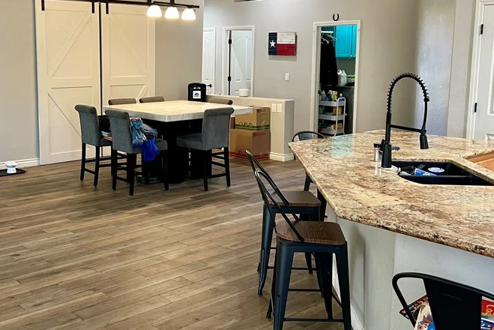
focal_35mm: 42
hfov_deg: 45.6
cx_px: 163
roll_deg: -0.4
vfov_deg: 31.8
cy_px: 123
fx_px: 577
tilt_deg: -8.3
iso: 250
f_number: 1.5
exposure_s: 1/60
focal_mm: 5.7
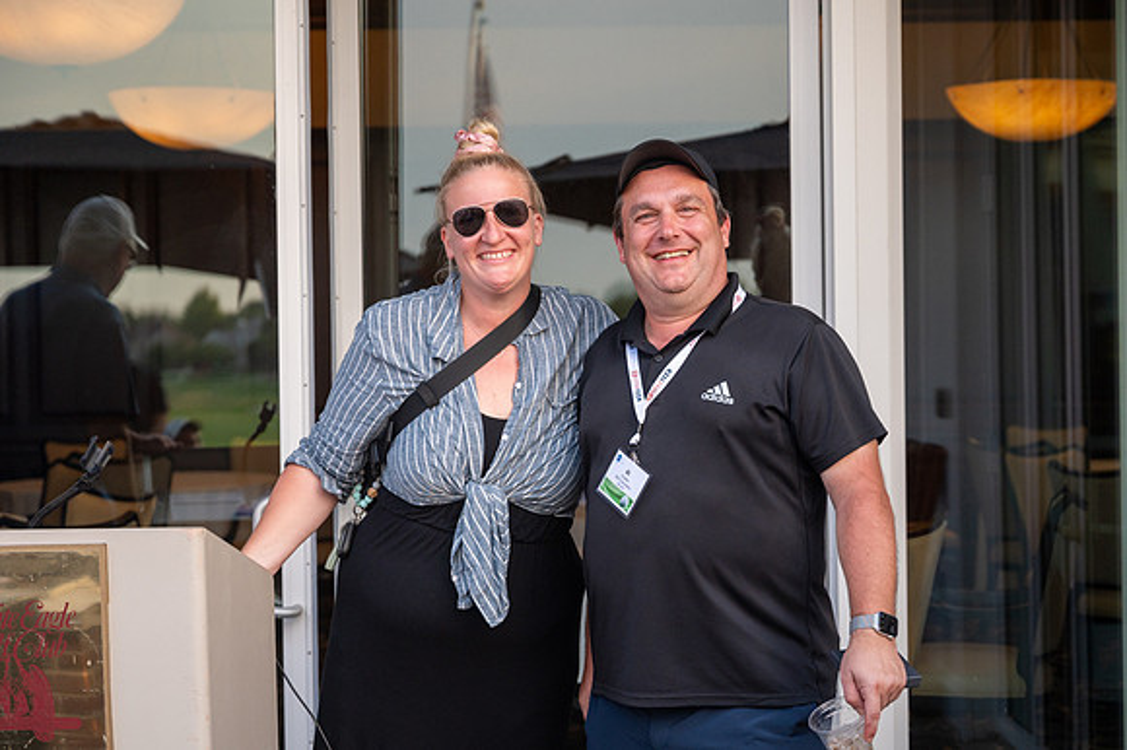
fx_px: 2506
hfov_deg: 25.3
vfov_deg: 17.0
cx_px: 579
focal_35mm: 80
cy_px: 389
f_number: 4
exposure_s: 1/500
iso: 500
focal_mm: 70
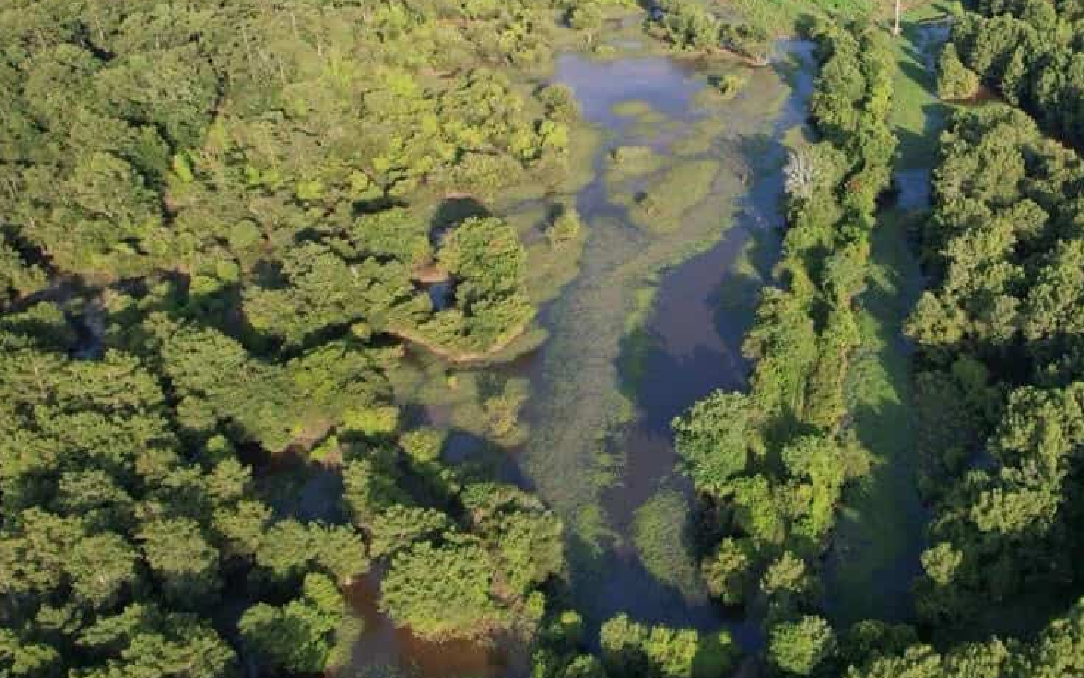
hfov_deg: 47.4
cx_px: 884
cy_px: 161
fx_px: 1152
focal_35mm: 39
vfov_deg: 32.1
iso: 130
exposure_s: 1/725
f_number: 2.8
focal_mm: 8.4
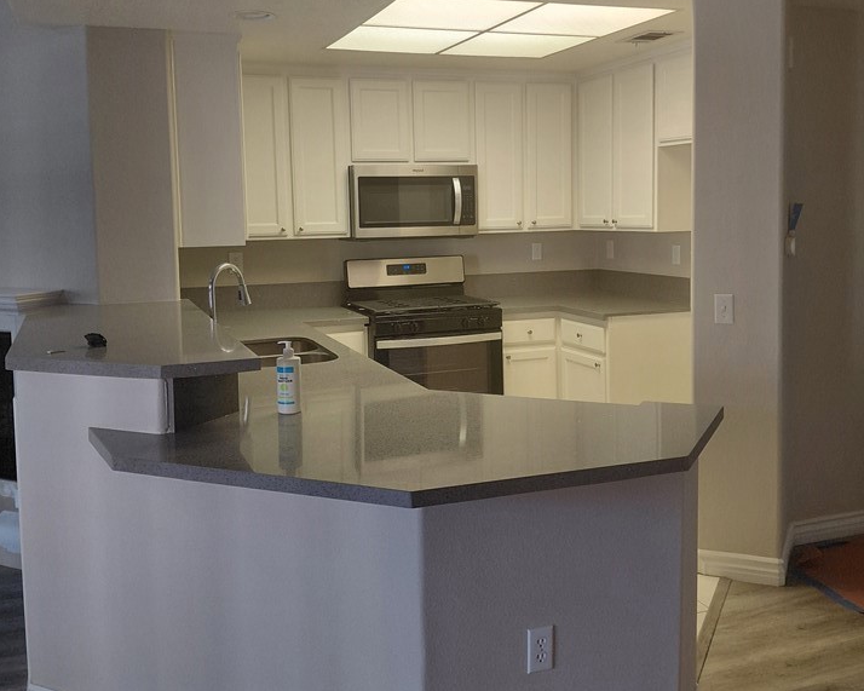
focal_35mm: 35
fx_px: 895
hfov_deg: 51.5
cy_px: 287
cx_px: 419
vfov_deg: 42.1
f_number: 1.8
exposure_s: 1/120
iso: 200
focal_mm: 4.69
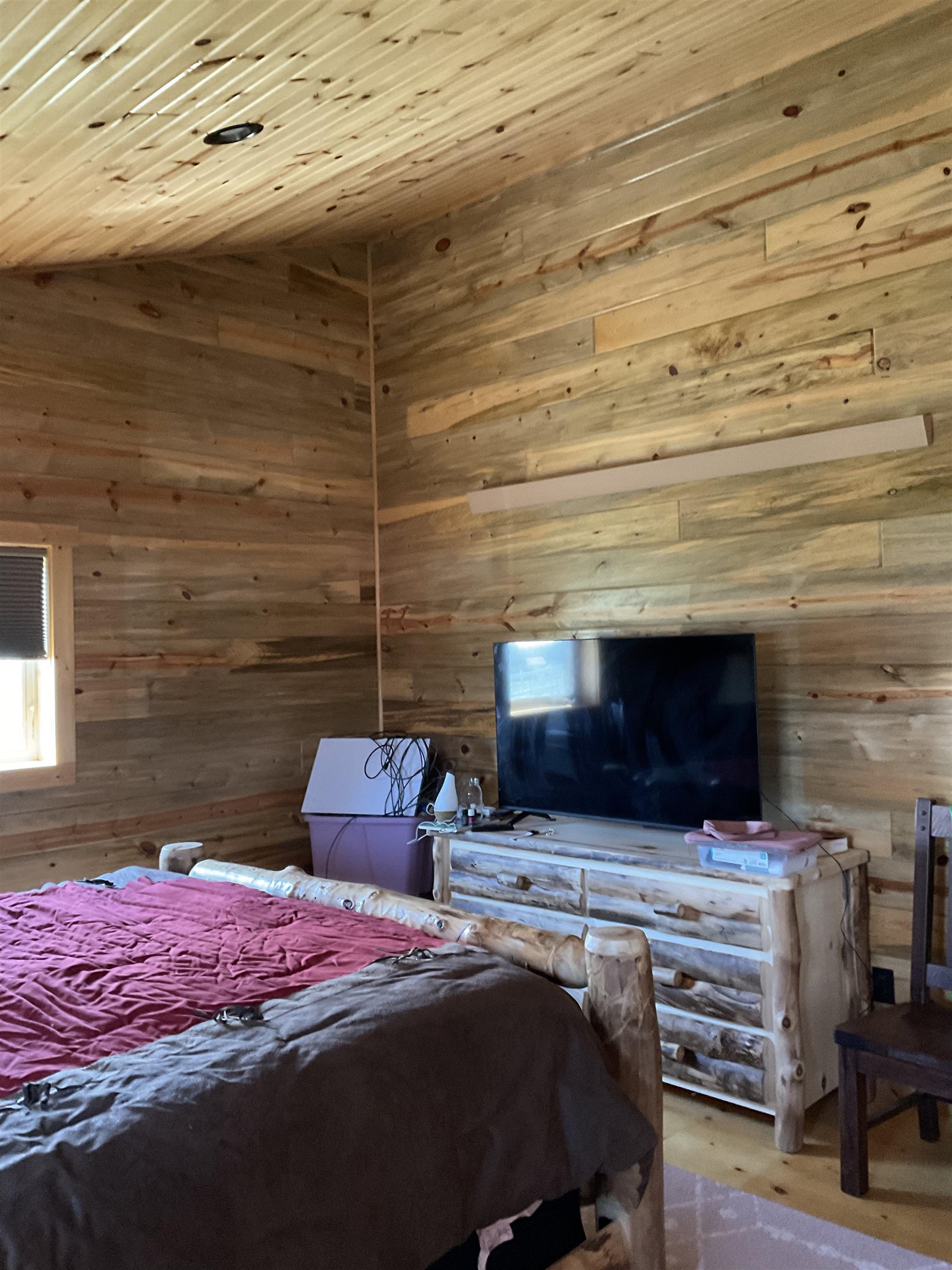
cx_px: 476
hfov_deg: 48.2
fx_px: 1063
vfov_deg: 61.7
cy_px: 635
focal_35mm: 29
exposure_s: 1/30
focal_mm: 3
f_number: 1.8
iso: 320
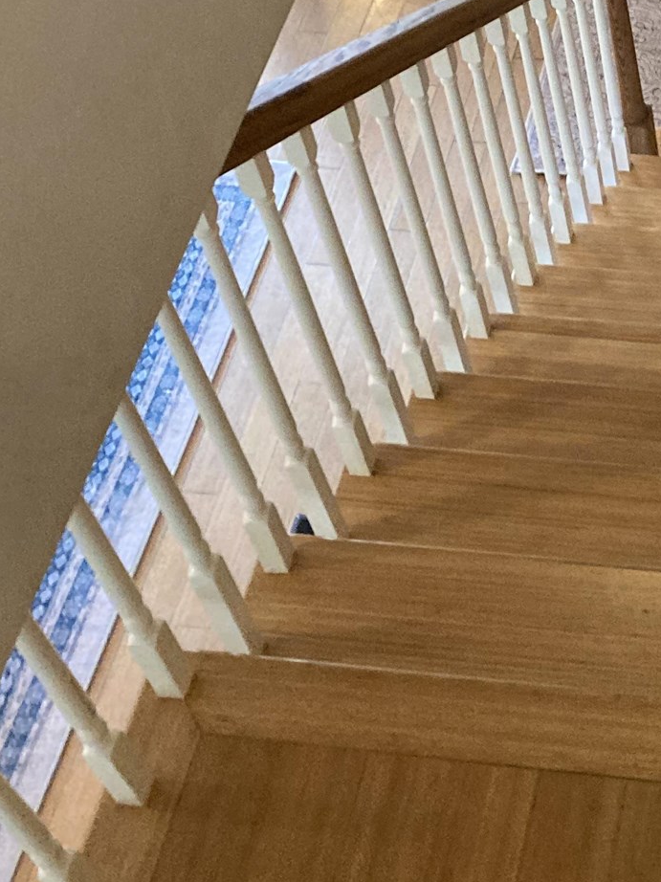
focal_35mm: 70
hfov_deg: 19.8
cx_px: 780
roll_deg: +4.5
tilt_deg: -44.8
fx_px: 1783
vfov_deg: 25.3
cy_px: -149
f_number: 1.8
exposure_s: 1/40
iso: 320
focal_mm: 3.99
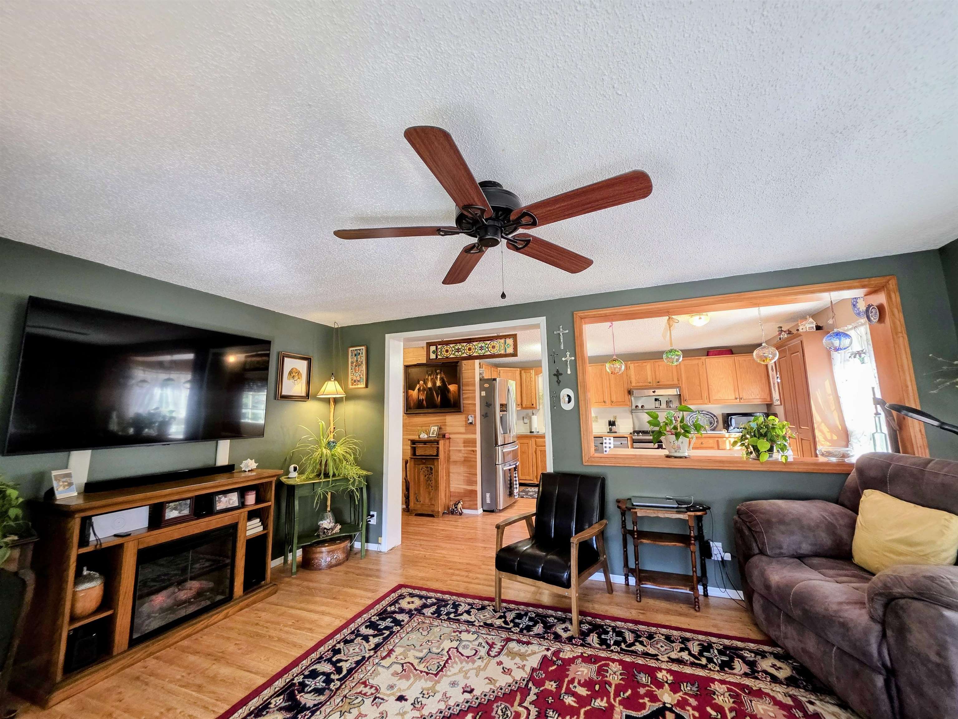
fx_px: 360
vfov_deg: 89.9
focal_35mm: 13
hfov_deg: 106.2
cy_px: 360
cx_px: 479
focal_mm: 2.2
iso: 160
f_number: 1.9
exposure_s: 1/120
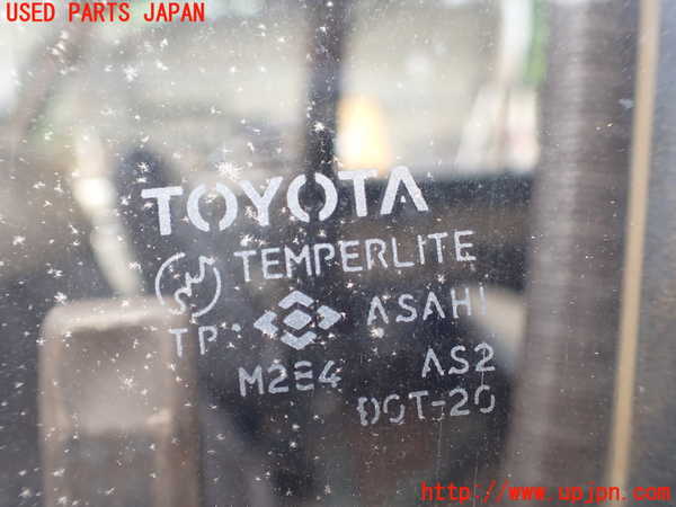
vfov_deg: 46.8
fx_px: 586
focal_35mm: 30
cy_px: 254
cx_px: 338
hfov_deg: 60.0
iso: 100
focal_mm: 5.4
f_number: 2.3
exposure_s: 1/160
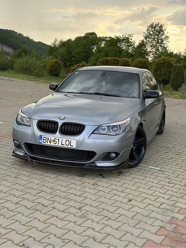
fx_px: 344
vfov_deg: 39.7
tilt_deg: -9.2
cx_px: 93
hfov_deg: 30.3
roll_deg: -3.2
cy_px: 124
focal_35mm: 48
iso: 100
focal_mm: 6.76
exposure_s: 1/657
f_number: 1.78
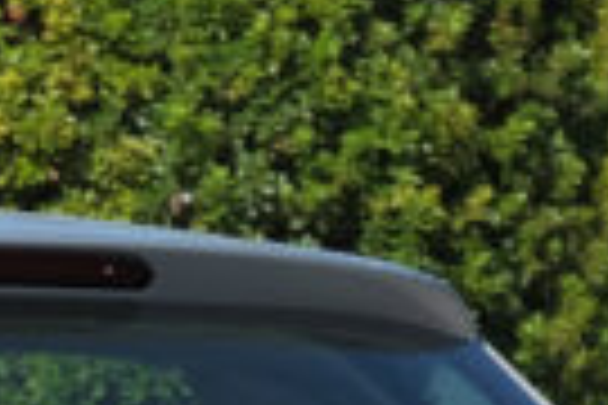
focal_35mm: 514
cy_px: 965
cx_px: -374
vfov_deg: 2.7
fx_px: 8680
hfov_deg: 4.0
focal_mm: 45
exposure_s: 1/250
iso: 160
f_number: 9
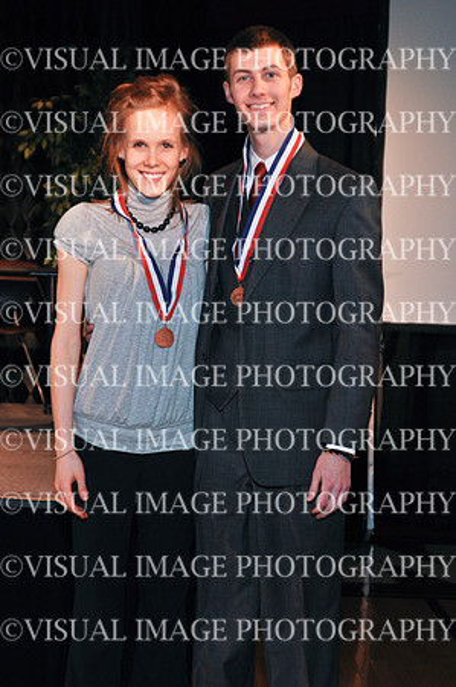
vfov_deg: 41.2
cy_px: 344
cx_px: 228
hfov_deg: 28.0
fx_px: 914
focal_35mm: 48
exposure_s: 1/60
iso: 400
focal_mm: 32
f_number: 2.8
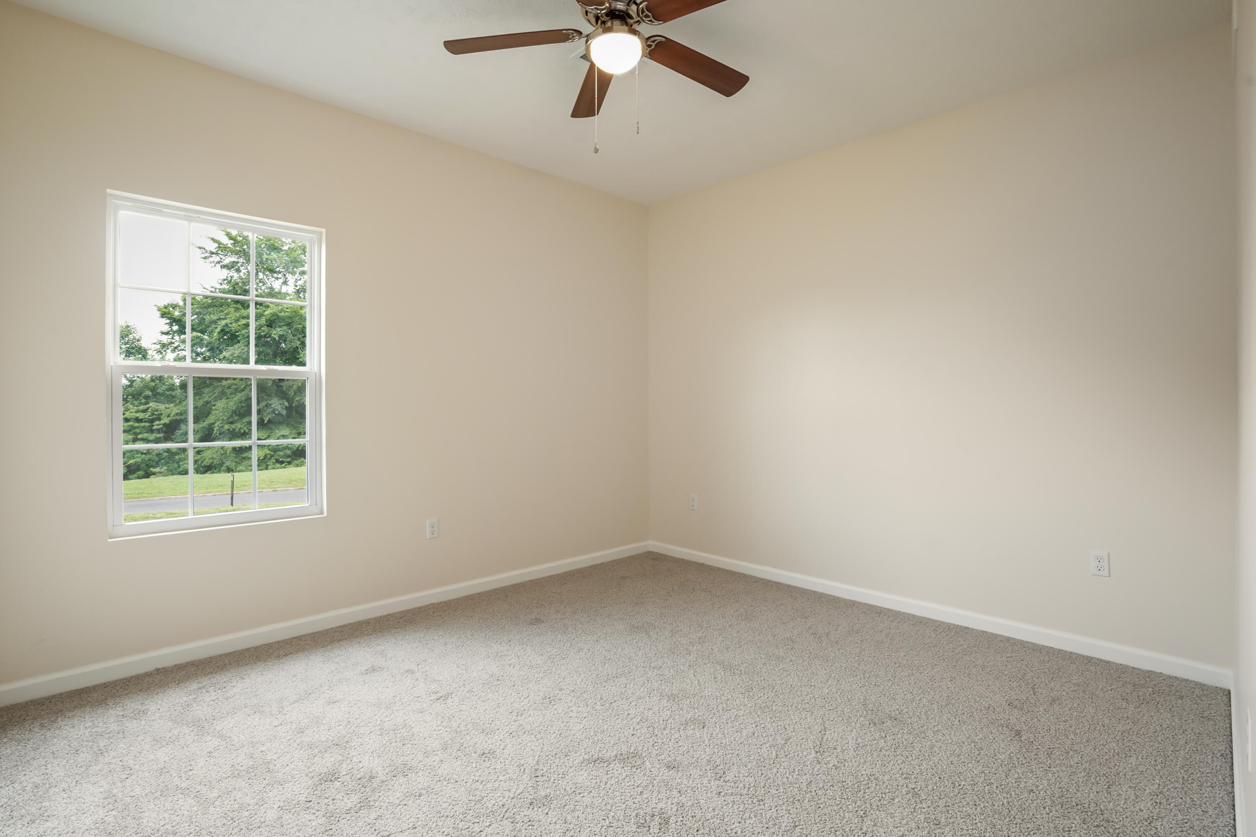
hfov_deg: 96.7
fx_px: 558
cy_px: 418
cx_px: 628
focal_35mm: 16
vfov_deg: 73.7
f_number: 8
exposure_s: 1/30
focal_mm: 16
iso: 2500
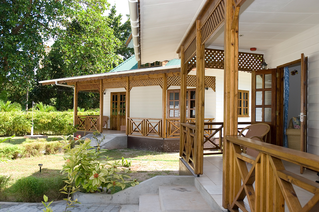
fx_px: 359
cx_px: 160
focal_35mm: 40
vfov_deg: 33.0
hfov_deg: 47.9
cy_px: 106
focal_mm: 27
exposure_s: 1/200
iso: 200
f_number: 5
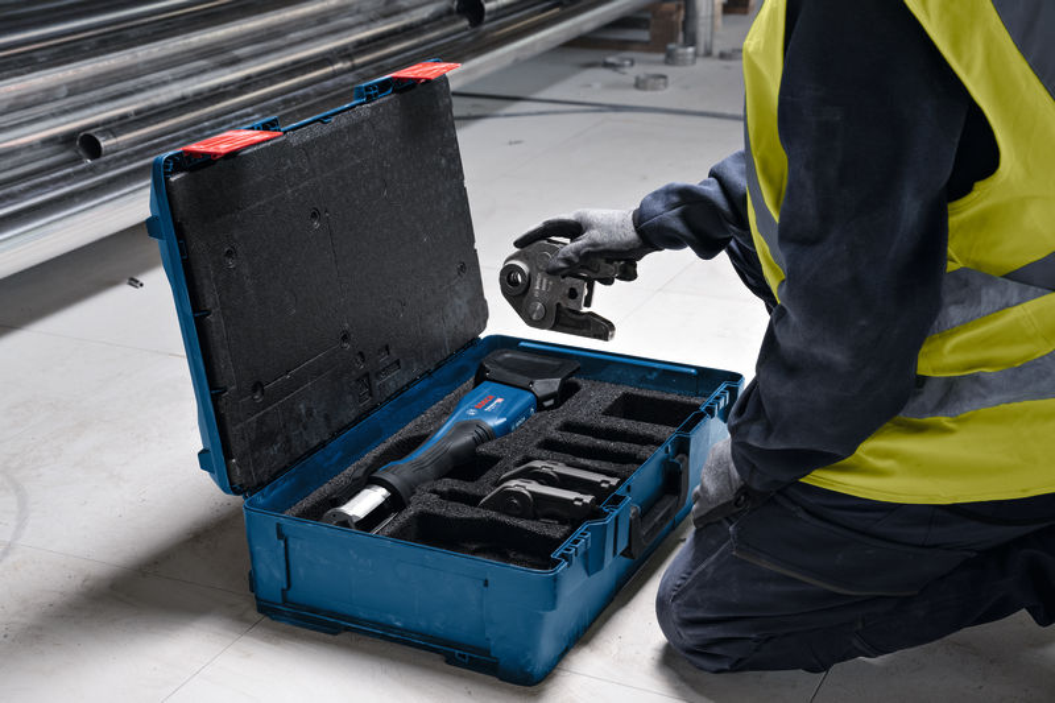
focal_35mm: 56
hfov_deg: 35.6
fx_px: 1641
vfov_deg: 24.2
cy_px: 352
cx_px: 528
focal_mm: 56
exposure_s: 1/80
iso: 500
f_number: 8
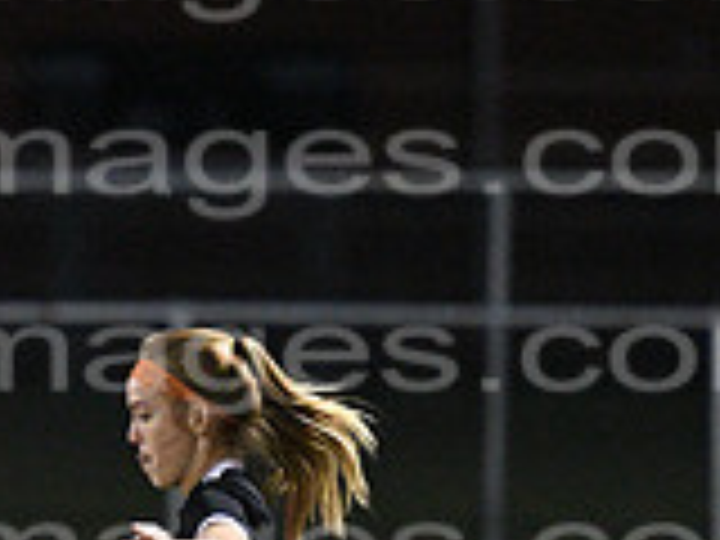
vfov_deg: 1.5
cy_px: 655
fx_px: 20170
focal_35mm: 970
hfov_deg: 2.0
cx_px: -162
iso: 8000
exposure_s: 1/800
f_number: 2.8
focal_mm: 185
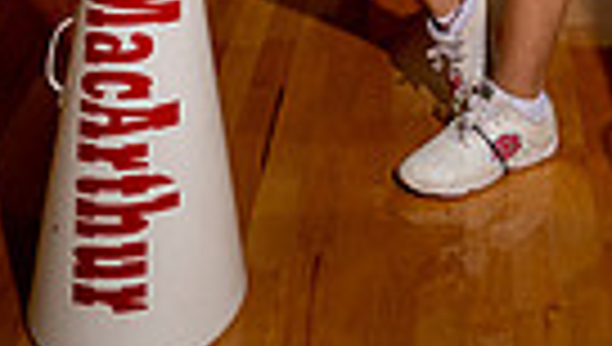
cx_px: 470
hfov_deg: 25.2
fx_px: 1349
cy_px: -602
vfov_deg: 11.1
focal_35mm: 83
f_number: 1.4
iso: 100
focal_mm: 24
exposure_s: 1/320
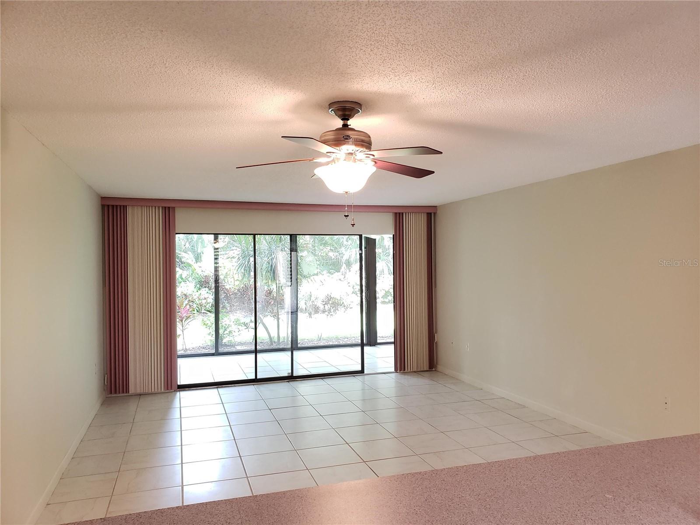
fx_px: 526
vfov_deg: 53.1
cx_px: 350
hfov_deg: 67.3
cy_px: 262
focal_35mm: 26
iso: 320
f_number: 2.4
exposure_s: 1/60
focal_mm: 4.3
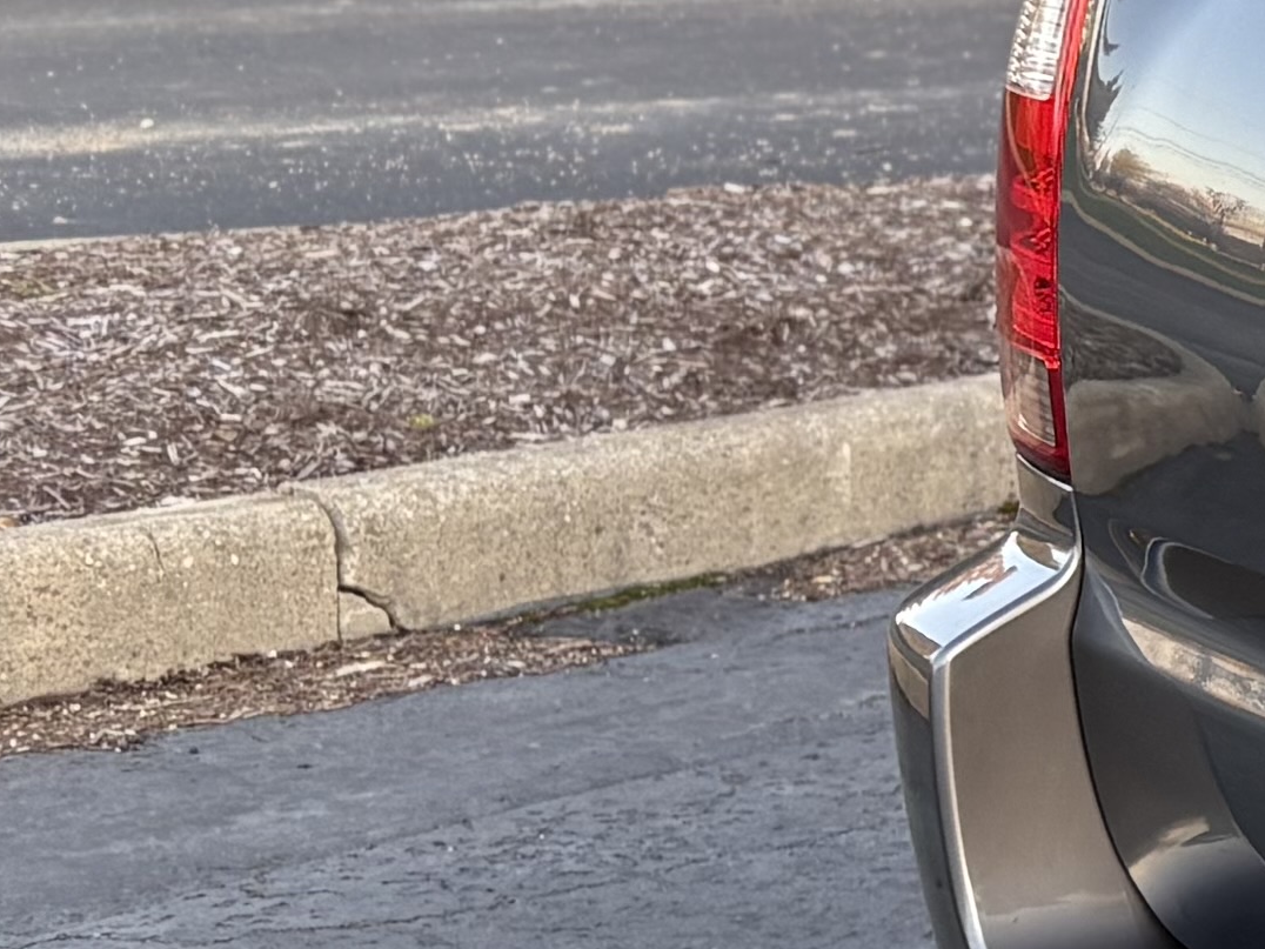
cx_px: 2858
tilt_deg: -13.3
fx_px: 5043
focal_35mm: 138
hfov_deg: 12.0
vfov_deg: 10.7
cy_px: 637
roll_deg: -0.9
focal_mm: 5.96
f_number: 1.6
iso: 50
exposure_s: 1/122
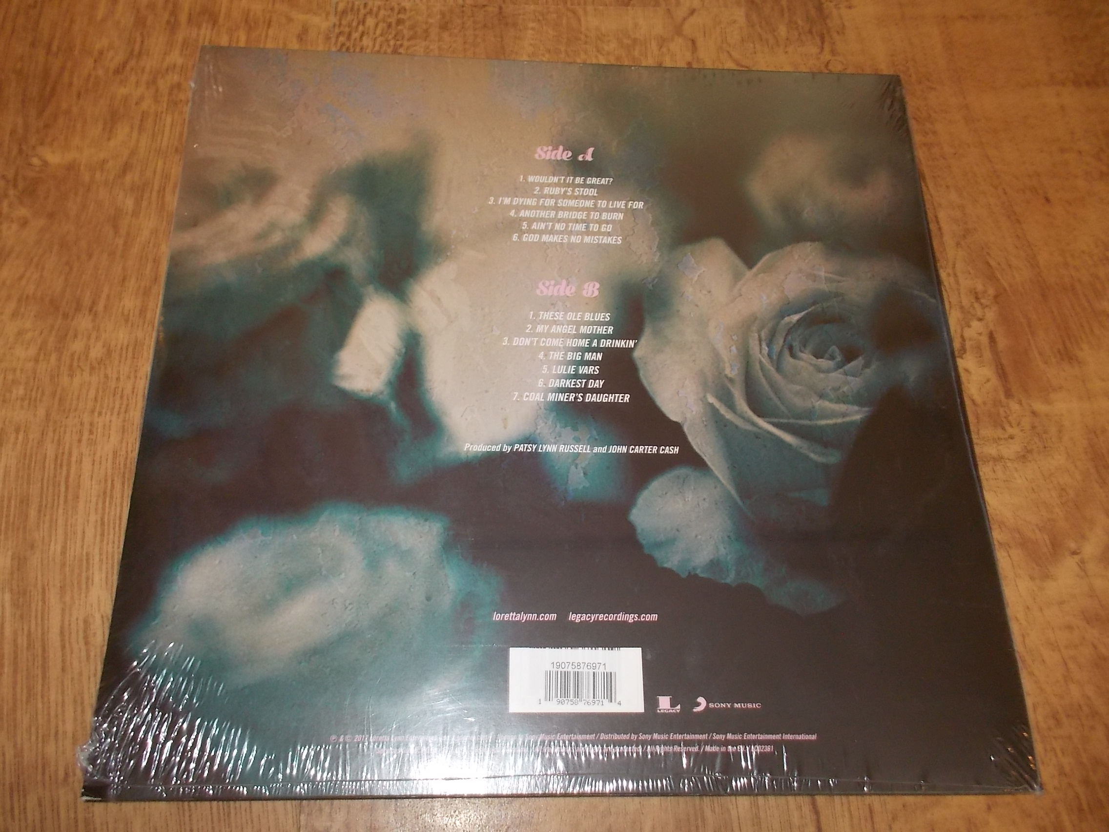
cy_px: 416
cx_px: 554
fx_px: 929
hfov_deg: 61.7
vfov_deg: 48.2
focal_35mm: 29
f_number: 3.3
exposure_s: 1/30
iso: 200
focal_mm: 4.1
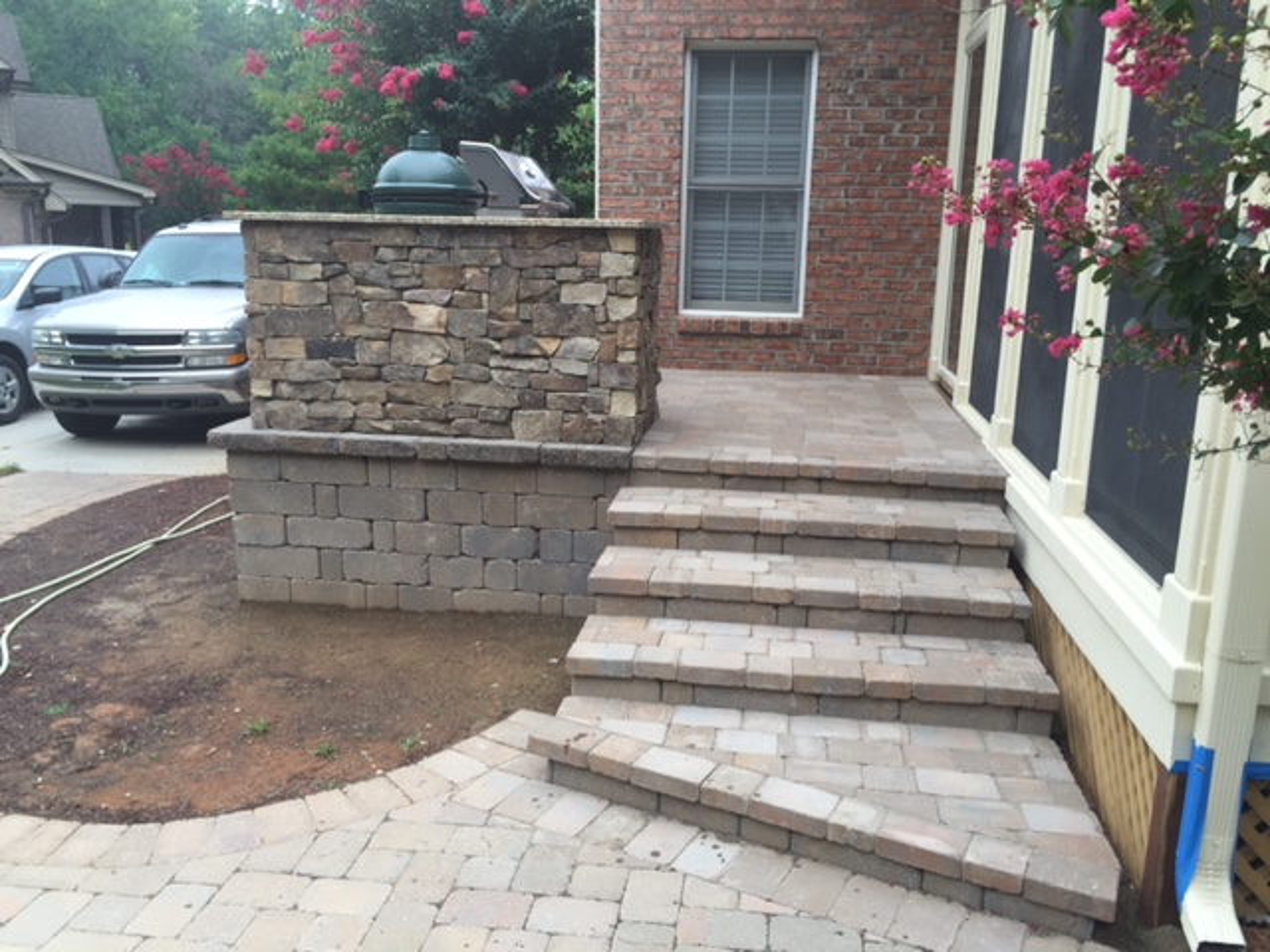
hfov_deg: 61.7
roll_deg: -1.9
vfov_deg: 48.2
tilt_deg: -12.0
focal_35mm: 29
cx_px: 635
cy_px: 476
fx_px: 1064
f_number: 2.2
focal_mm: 4.15
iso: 32
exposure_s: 1/120
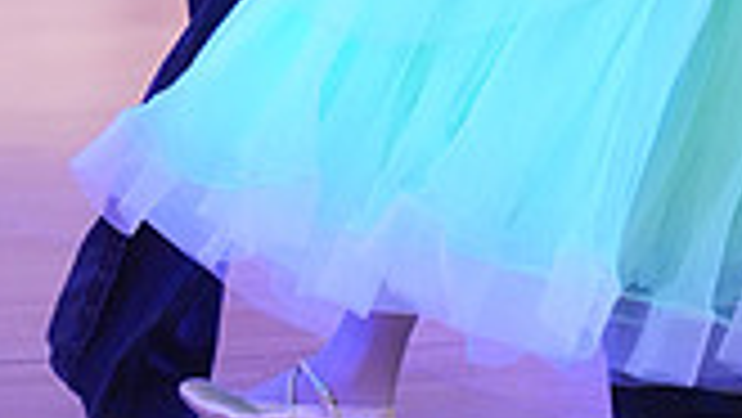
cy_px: -409
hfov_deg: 5.2
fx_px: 8189
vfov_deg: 2.9
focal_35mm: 416
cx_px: 668
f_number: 2
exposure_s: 1/500
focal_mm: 113
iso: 6400
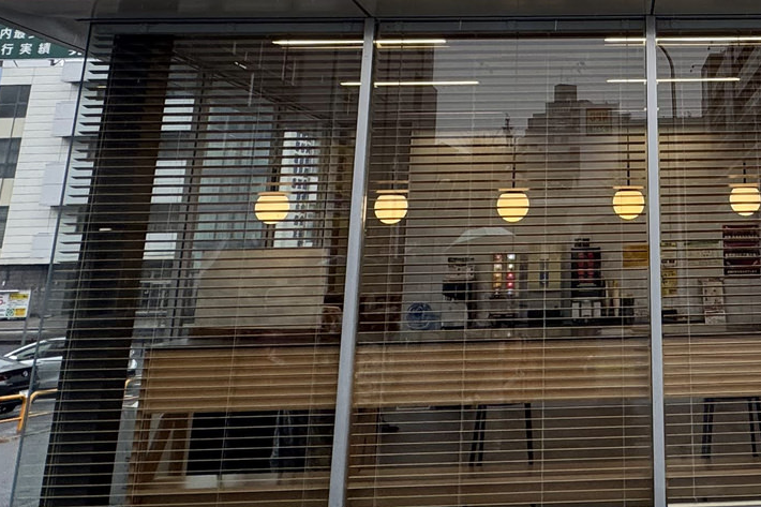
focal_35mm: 42
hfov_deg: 43.2
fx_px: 888
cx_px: 656
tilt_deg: +18.1
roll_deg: +1.9
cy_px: -9
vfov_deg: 29.6
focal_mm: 2.22
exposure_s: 1/397
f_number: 2.2
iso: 40
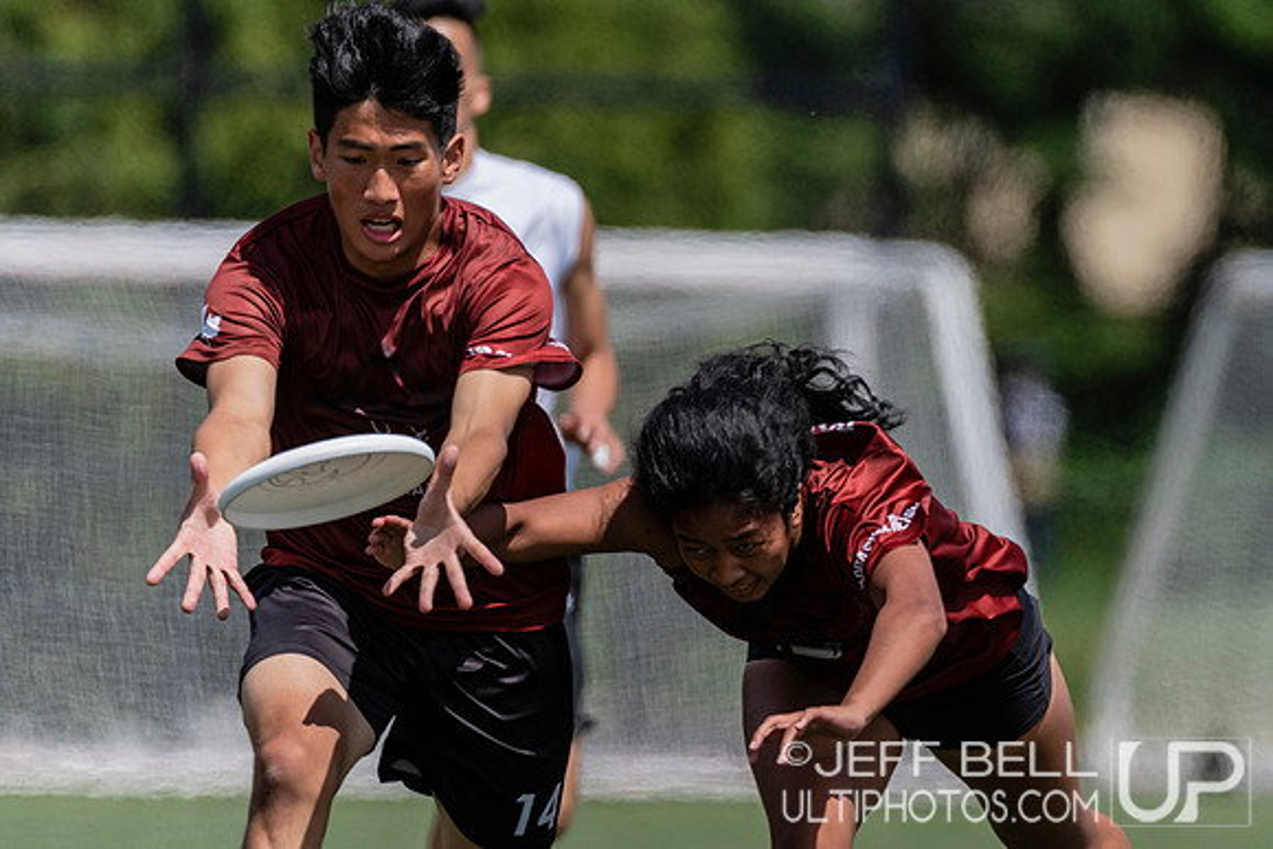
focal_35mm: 815
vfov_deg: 1.7
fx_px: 28832
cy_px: 532
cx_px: 865
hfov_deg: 2.5
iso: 200
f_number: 4
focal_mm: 400
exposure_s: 1/2000
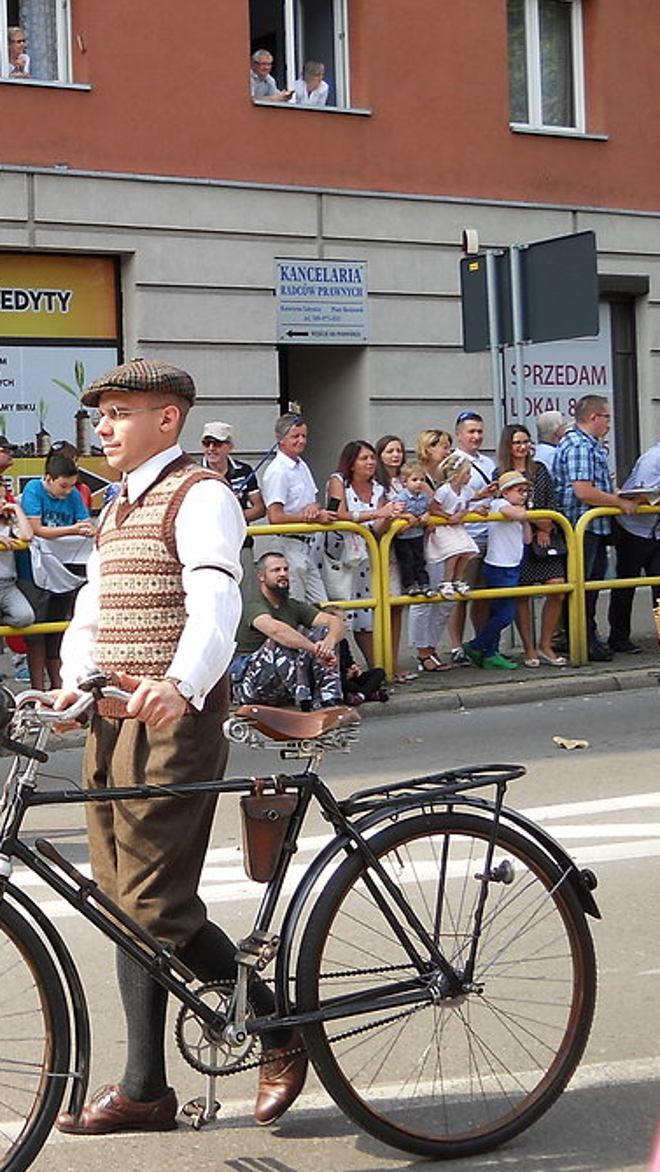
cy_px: 589
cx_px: -89
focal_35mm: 60
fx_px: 1866
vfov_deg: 34.9
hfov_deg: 19.1
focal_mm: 6.72
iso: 80
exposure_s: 1/250
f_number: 3.1
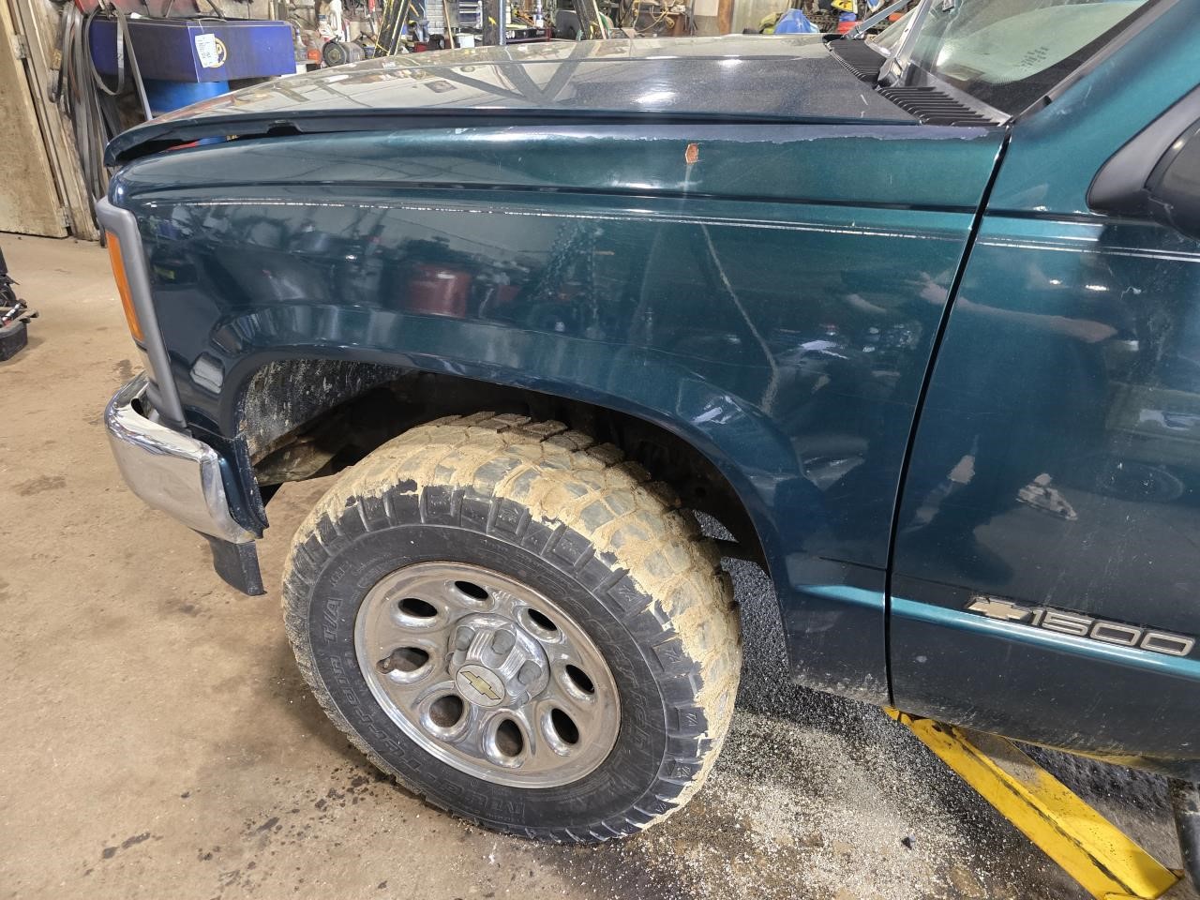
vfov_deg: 58.9
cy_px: 450
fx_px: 797
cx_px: 600
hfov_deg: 73.9
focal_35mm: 23
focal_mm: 6.3
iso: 640
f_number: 1.7
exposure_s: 1/60
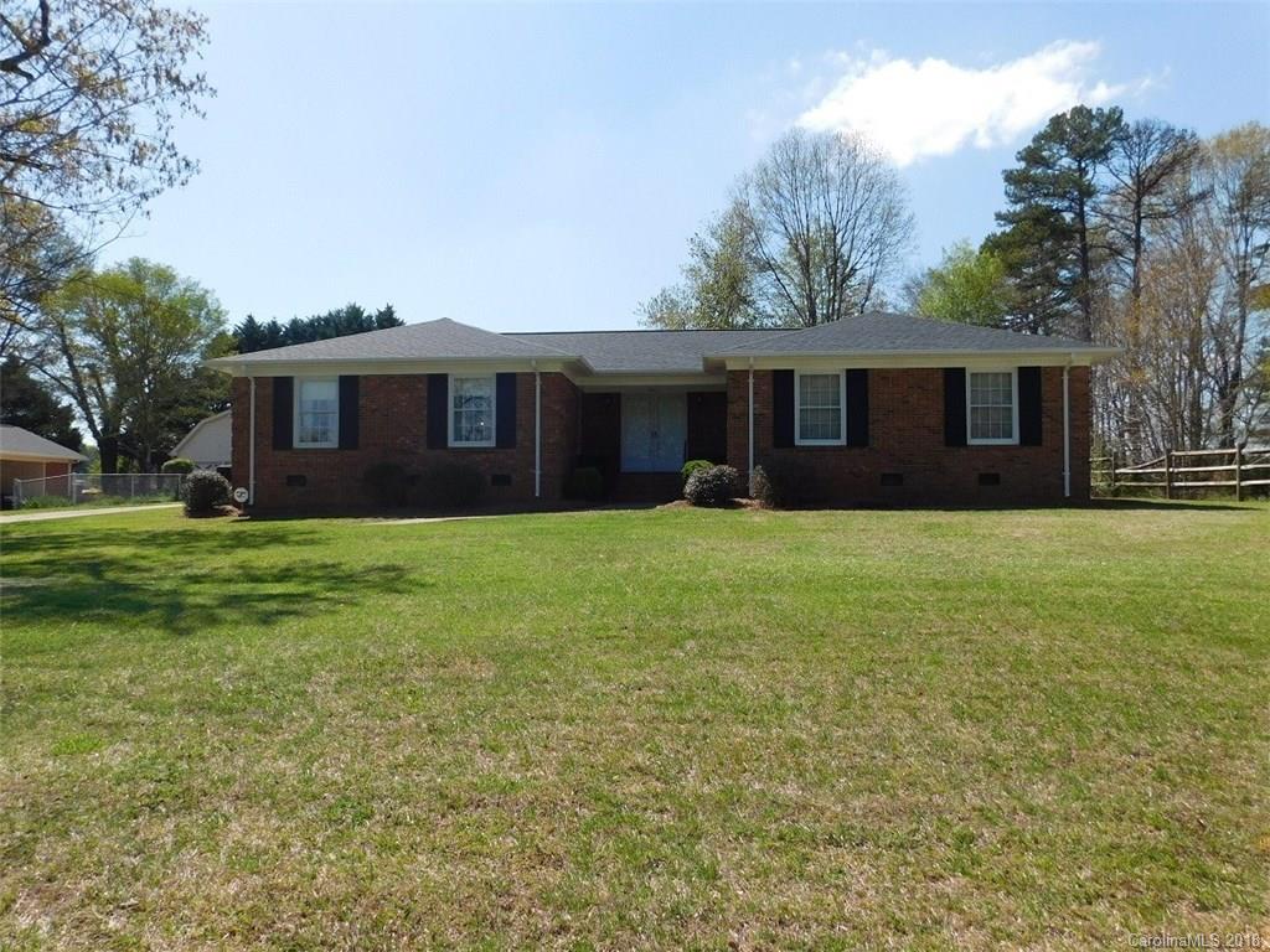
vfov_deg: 54.9
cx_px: 635
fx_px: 917
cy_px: 476
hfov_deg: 69.4
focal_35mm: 25
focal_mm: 4.5
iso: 125
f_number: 6.2
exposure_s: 1/400
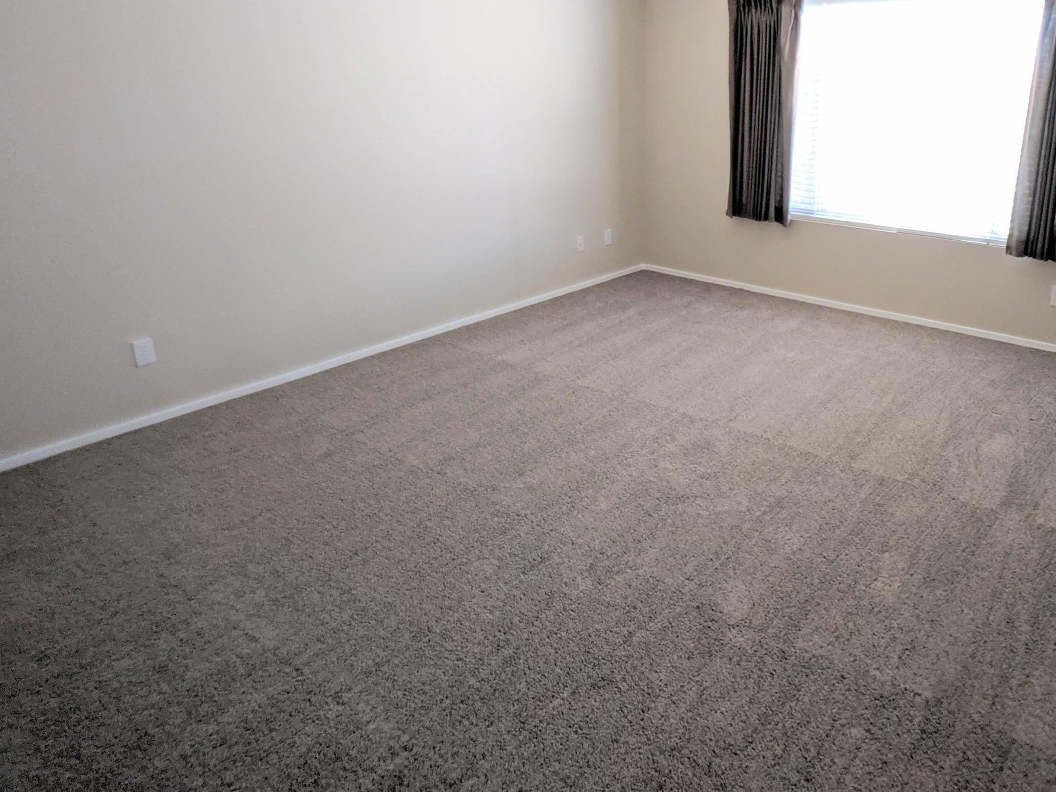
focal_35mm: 36
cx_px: 708
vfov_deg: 39.4
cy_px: 293
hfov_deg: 50.4
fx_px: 1098
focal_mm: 4.67
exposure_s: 1/60
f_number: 2
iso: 390
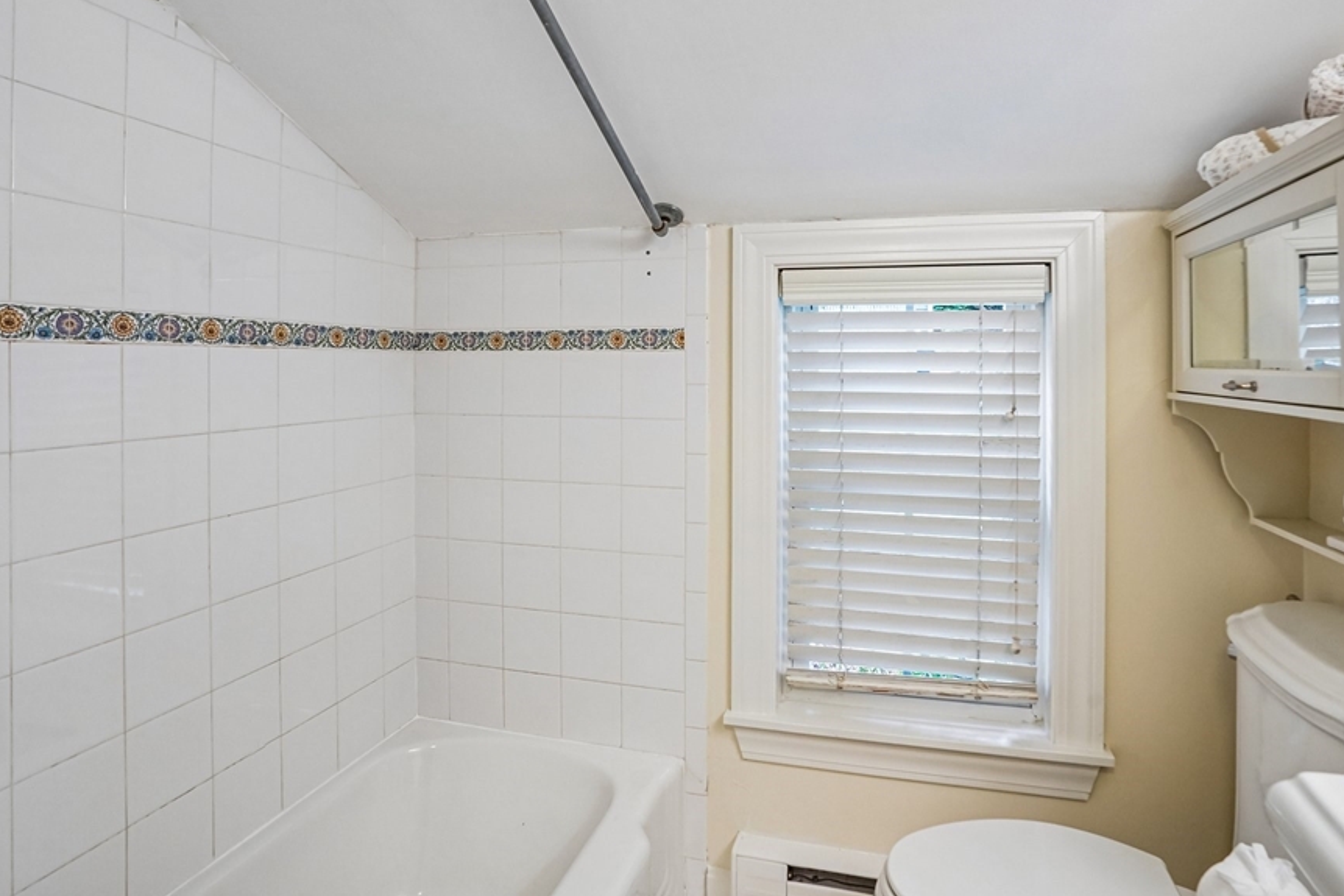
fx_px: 709
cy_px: 381
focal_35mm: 19
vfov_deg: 64.2
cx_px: 716
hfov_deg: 86.8
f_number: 8
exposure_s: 1/30
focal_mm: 16
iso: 640
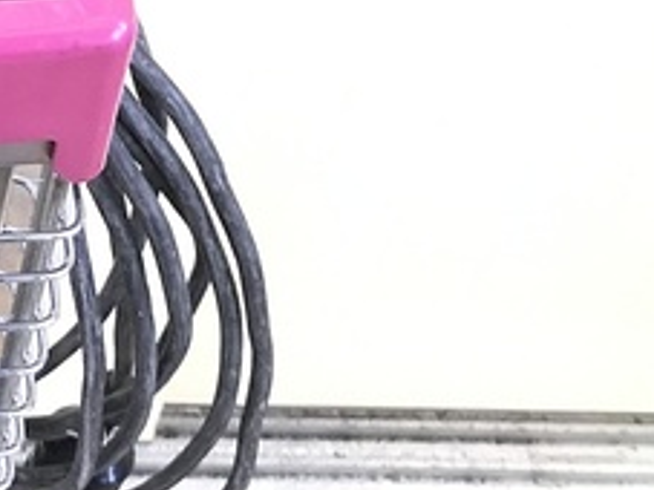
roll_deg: +2.6
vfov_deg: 18.4
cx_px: -259
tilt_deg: -43.7
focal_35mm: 79
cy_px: 69
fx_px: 1492
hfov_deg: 21.6
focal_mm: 3.99
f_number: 1.8
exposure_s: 1/15
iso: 100
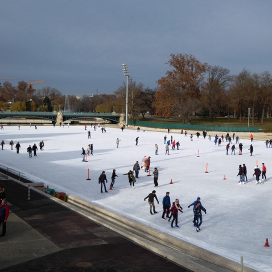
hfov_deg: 29.5
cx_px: 168
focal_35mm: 58
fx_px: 516
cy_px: 136
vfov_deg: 29.6
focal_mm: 8.4
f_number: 4
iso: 100
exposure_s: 1/1000
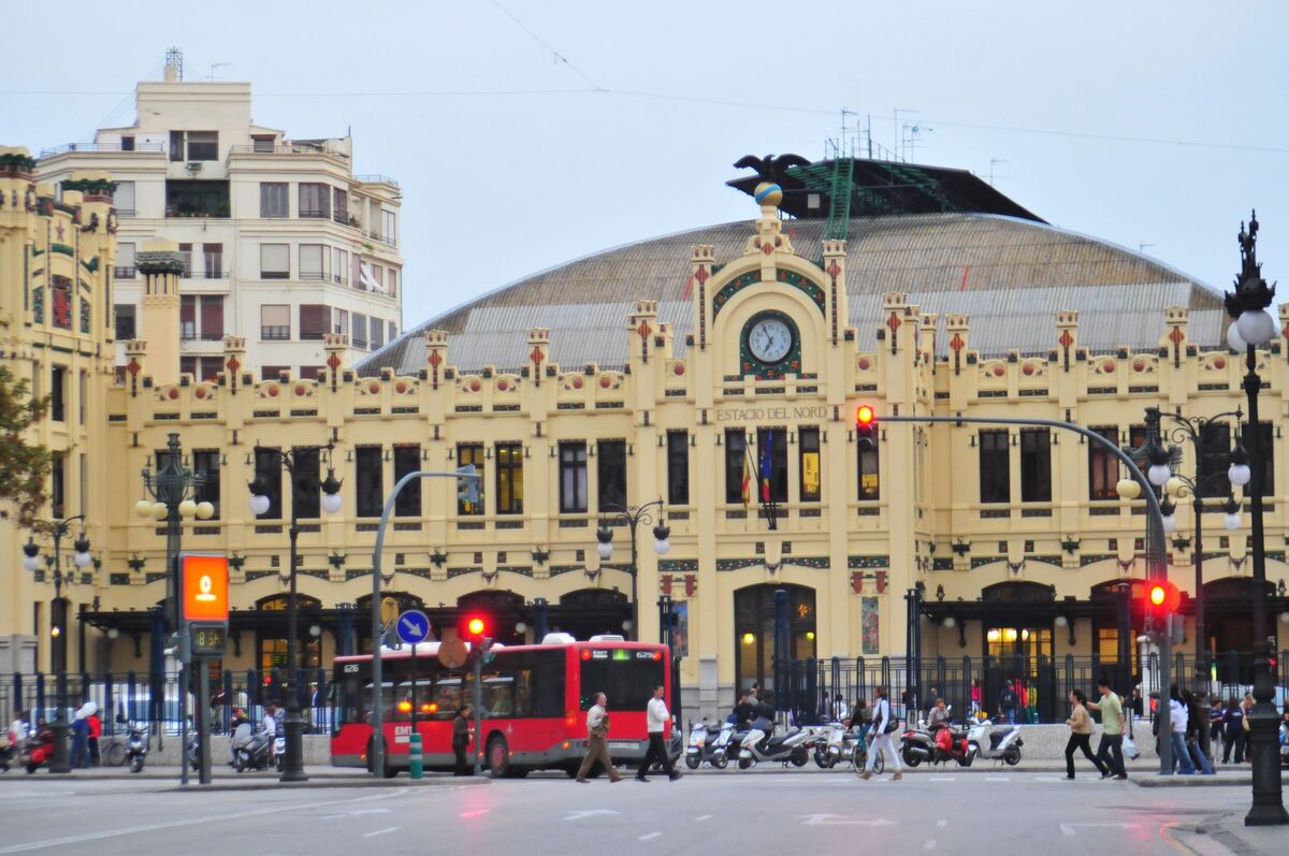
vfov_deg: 11.1
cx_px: 644
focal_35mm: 123
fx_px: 4399
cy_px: 428
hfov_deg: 16.7
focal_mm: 82
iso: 800
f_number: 3.8
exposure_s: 1/100
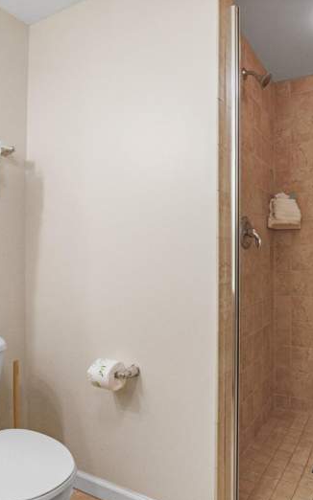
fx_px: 341
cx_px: 208
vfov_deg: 72.6
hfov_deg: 48.4
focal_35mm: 25
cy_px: 253
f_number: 11
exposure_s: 1/6
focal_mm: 16
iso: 2500
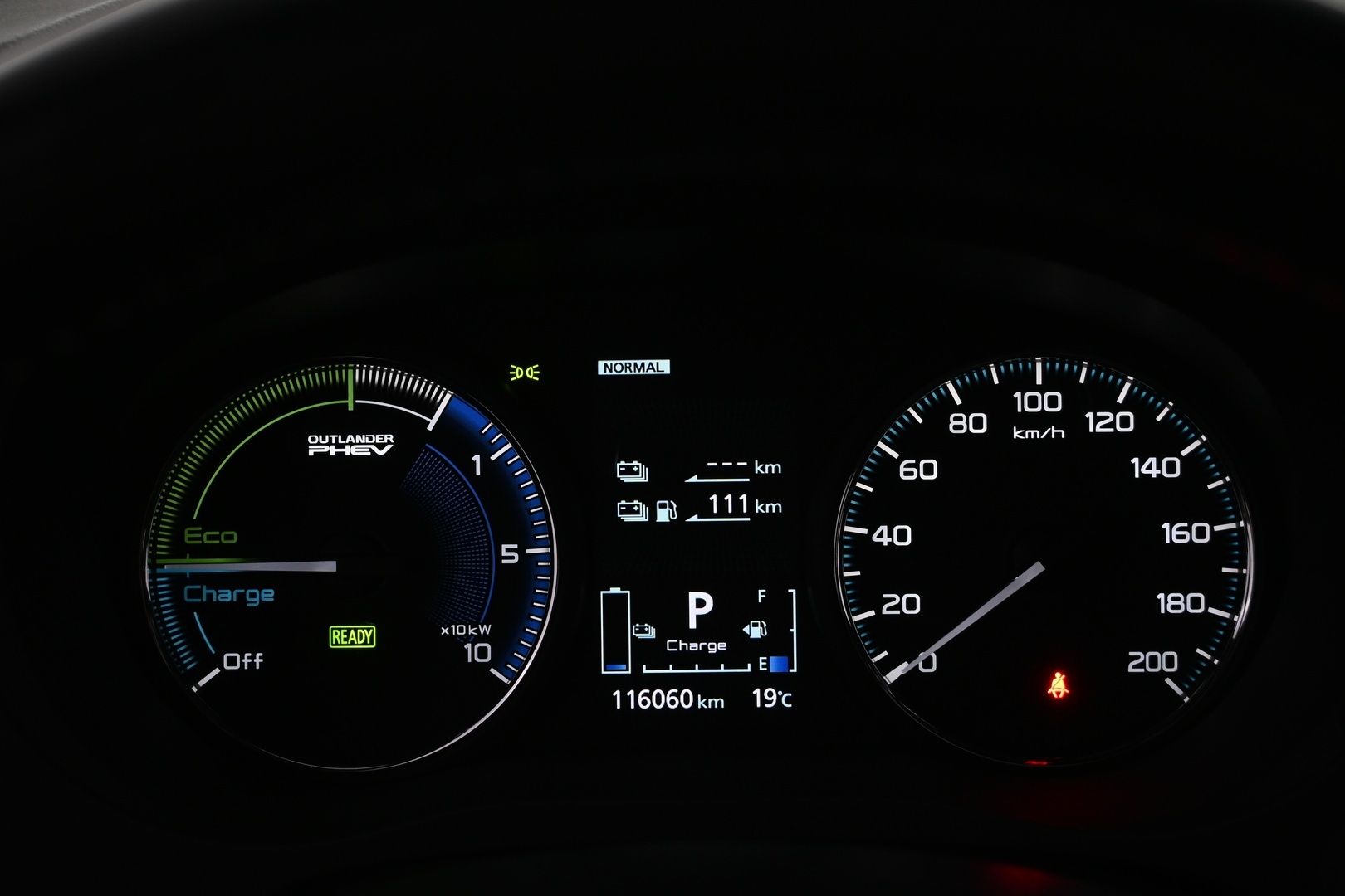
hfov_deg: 35.1
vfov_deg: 23.8
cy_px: 448
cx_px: 672
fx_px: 2129
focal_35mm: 57
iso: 800
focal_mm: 38
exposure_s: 1/30
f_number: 6.3
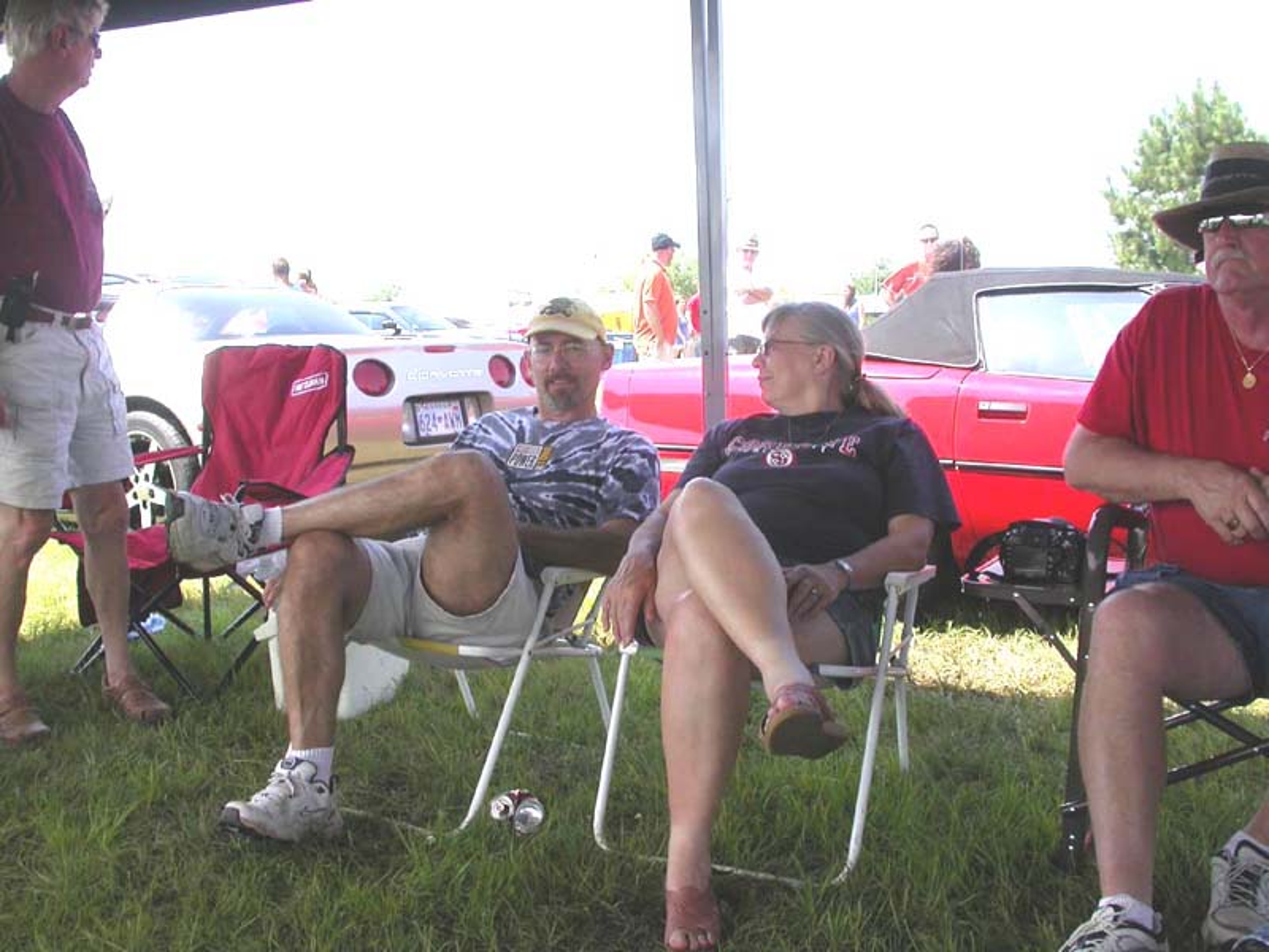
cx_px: 634
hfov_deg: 49.0
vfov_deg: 37.7
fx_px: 1393
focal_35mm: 38
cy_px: 476
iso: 100
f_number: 6
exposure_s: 1/170
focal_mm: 7.85
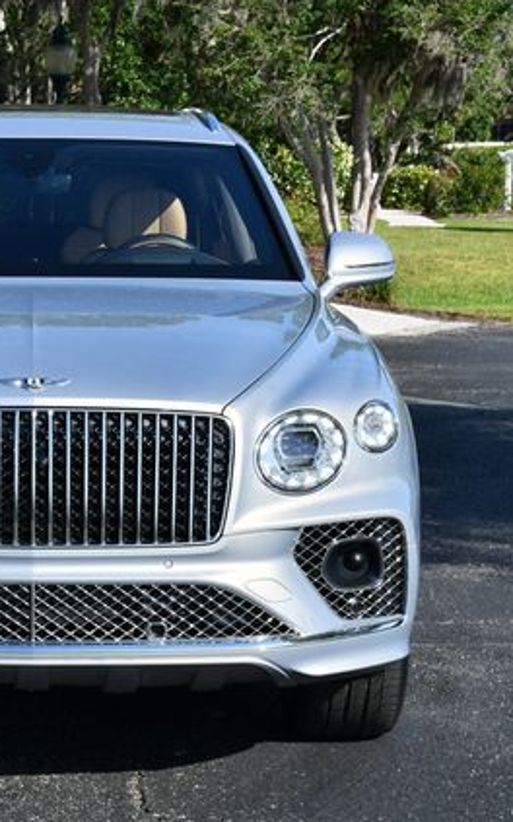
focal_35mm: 105
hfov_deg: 12.3
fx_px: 2351
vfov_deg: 19.8
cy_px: 410
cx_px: 17
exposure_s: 1/250
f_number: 8
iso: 140
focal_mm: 34
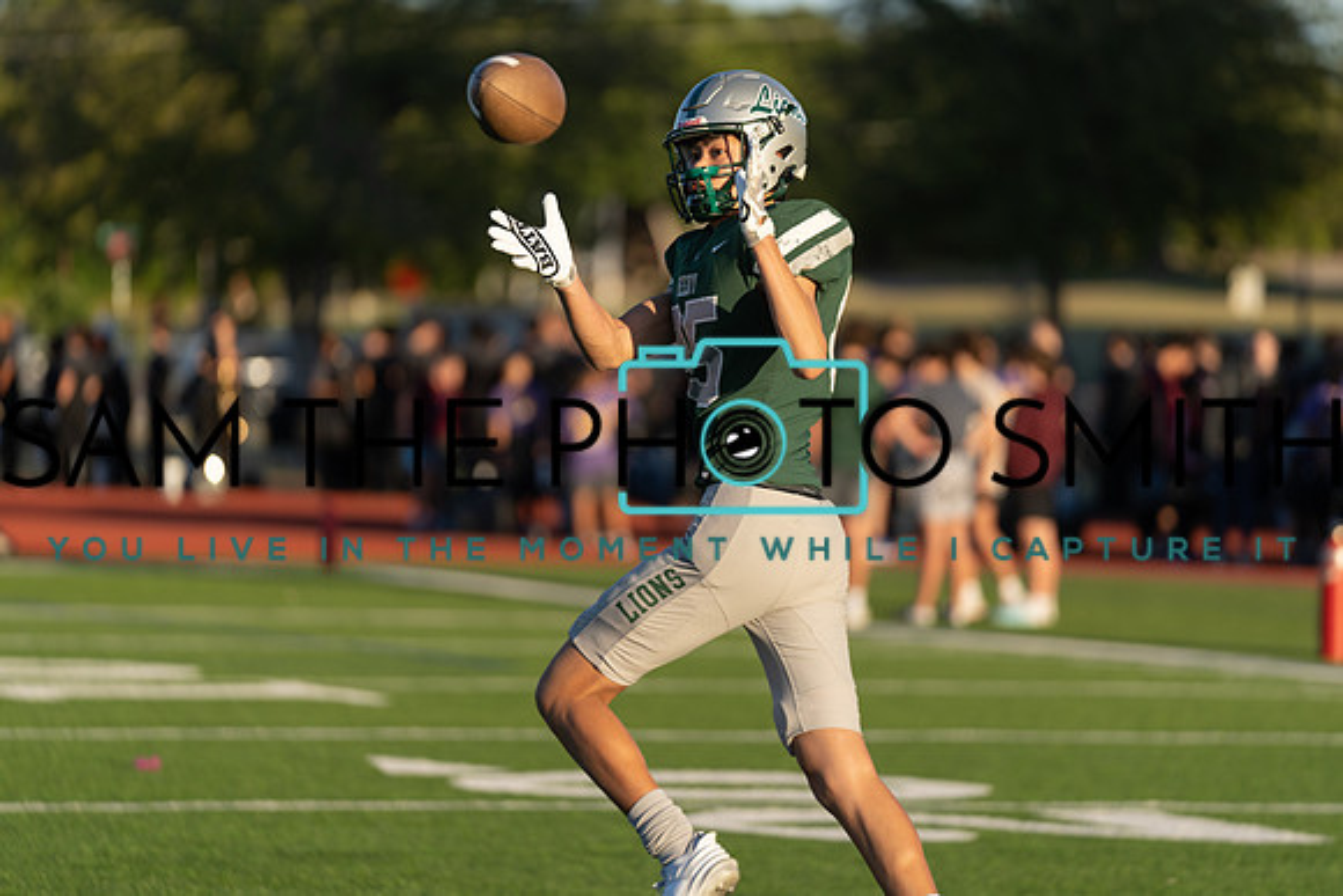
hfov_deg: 10.0
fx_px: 7702
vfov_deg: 6.7
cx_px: 672
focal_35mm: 206
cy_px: 448
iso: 100
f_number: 2.8
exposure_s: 1/1250
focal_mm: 192
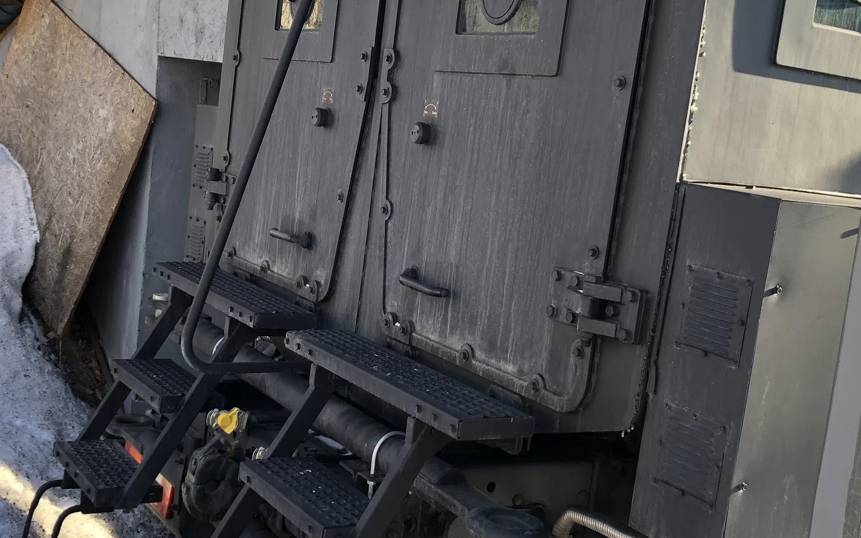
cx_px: 385
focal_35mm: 50
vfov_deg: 25.8
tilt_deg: -9.7
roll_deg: -5.9
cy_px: 289
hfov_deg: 40.3
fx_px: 1173
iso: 20
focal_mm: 4
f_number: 1.8
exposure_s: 1/136
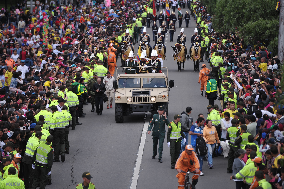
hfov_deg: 10.3
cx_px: 142
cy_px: 94
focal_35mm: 200
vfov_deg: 6.9
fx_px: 1577
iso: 250
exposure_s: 1/2500
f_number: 3.2
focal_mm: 200
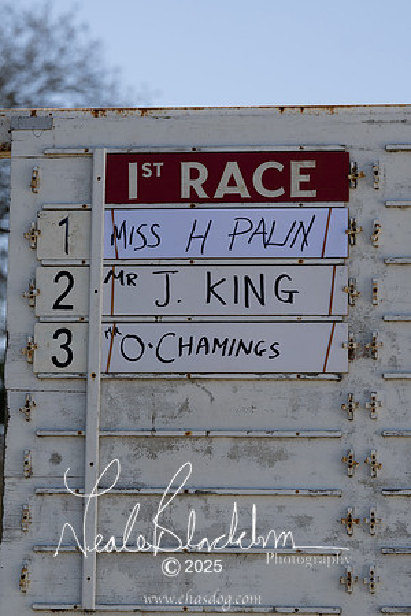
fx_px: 2517
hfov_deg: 9.3
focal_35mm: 147
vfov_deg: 14.0
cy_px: 308
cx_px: 206
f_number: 4
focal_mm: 98
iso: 90
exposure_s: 1/1000
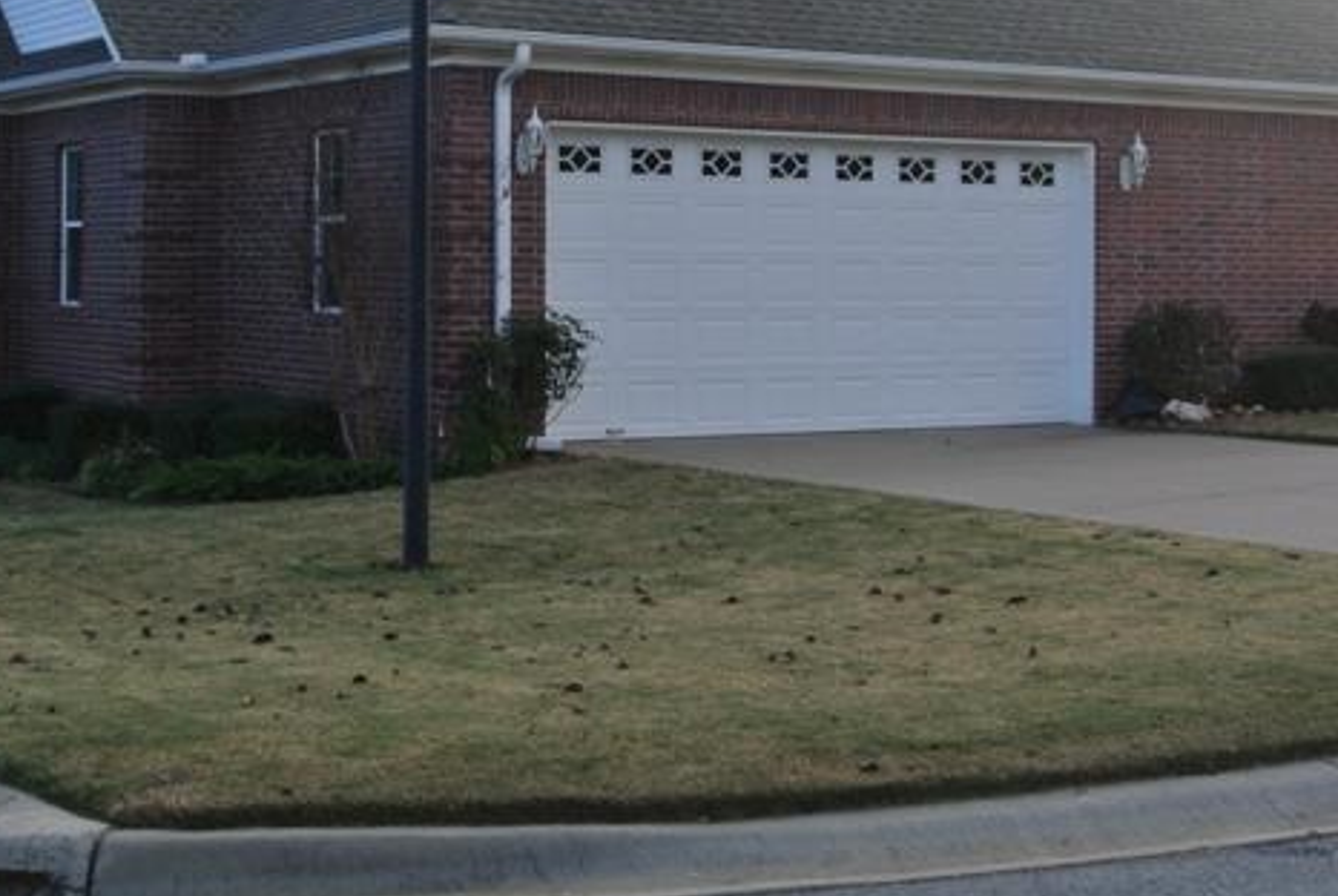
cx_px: 606
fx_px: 2493
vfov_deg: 20.2
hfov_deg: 30.0
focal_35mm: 67
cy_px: 218
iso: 100
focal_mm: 14.5
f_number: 4
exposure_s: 1/320
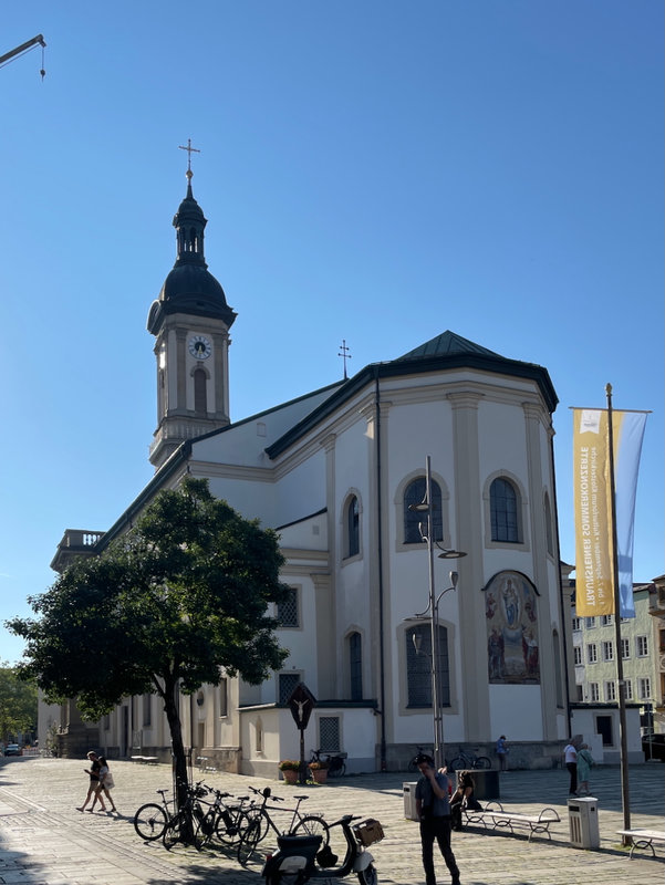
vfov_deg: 67.3
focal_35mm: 26
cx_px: 332
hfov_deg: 53.1
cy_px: 442
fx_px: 665
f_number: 1.6
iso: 32
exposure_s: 1/4292
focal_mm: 4.2
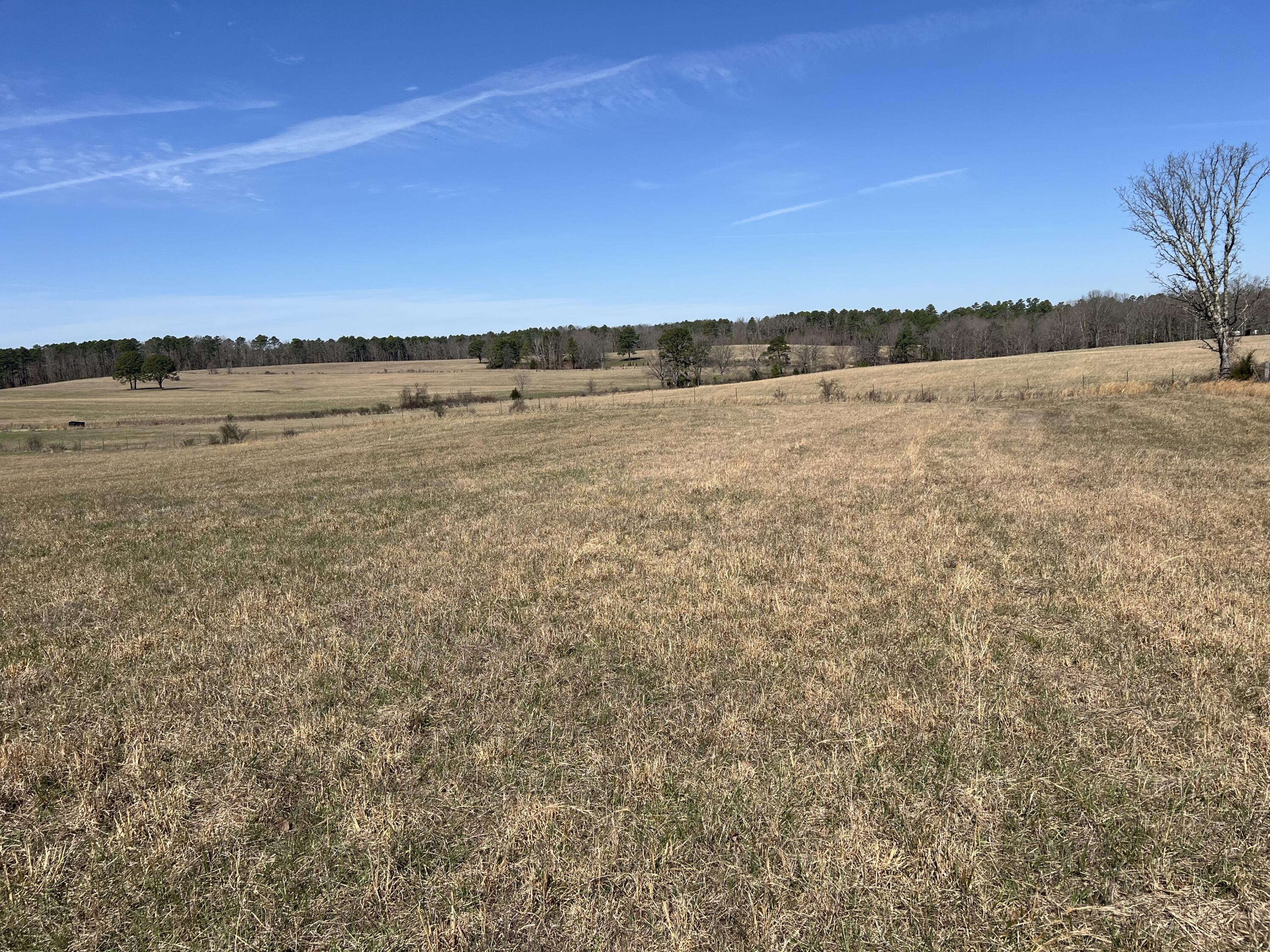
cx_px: 635
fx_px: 954
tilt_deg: -7.7
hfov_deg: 67.3
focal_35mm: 26
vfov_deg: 53.1
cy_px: 476
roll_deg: +3.6
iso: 50
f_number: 1.5
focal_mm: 5.7
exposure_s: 1/6211
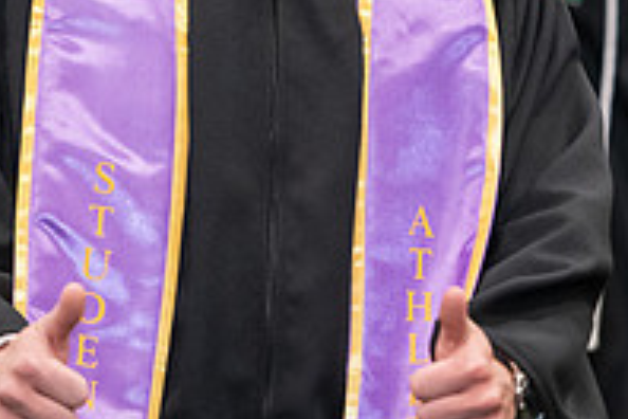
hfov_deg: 5.0
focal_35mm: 410
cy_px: -157
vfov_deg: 3.3
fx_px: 7152
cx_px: 314
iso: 3200
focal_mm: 140
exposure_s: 1/200
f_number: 3.2
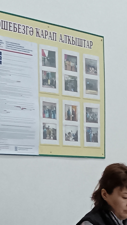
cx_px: 7
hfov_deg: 8.2
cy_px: 170
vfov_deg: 14.5
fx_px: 886
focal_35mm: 148
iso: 912
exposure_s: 1/50
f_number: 1.9
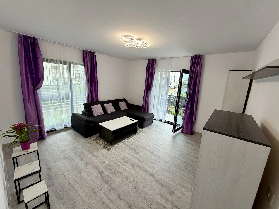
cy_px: 104
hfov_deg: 102.1
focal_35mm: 14
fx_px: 113
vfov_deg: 85.7
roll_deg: -3.5
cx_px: 140
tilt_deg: -12.6
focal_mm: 2.22
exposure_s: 1/126
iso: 40
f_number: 2.2
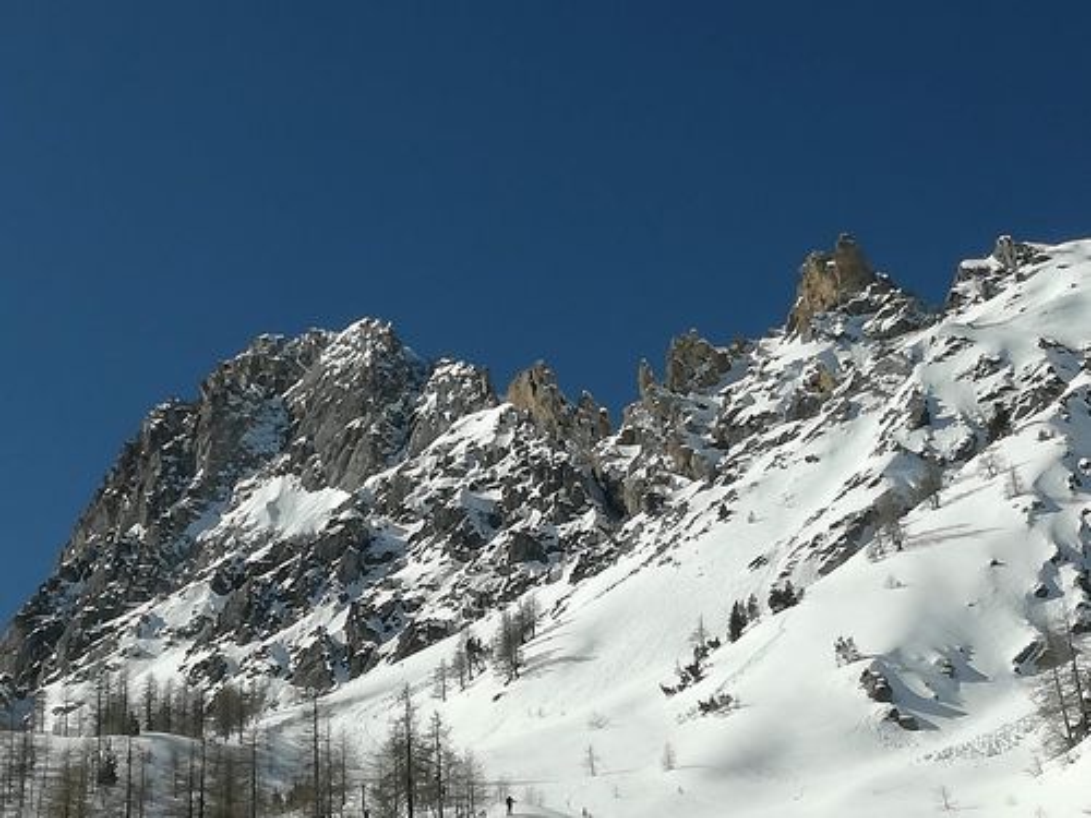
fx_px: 851
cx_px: 546
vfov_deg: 51.4
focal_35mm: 27
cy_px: 409
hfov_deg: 65.3
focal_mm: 3.79
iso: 50
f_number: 2
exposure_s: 1/2667
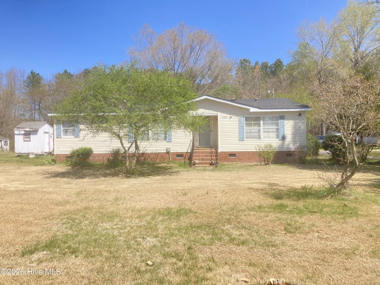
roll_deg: +0.6
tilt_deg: +0.3
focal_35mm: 28
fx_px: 308
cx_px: 190
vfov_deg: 49.8
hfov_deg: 63.4
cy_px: 142
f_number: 1.8
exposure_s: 1/960
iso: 20
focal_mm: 3.99
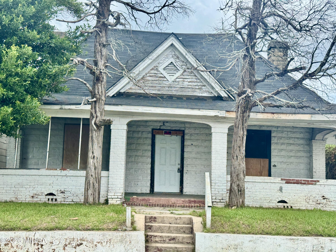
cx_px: 168
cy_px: 126
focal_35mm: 48
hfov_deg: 39.7
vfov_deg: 30.3
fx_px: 466
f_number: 1.78
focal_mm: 6.76
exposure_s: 1/1681
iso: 64
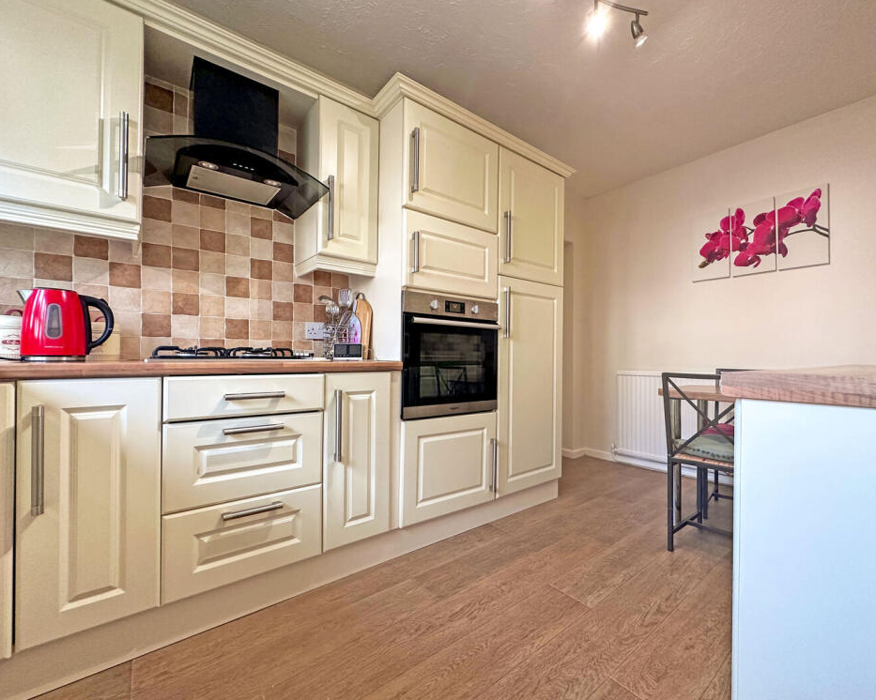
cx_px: 469
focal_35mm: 15
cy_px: 355
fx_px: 389
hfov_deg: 96.7
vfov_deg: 84.0
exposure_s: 1/99
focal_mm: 2.22
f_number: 2.2
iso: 250
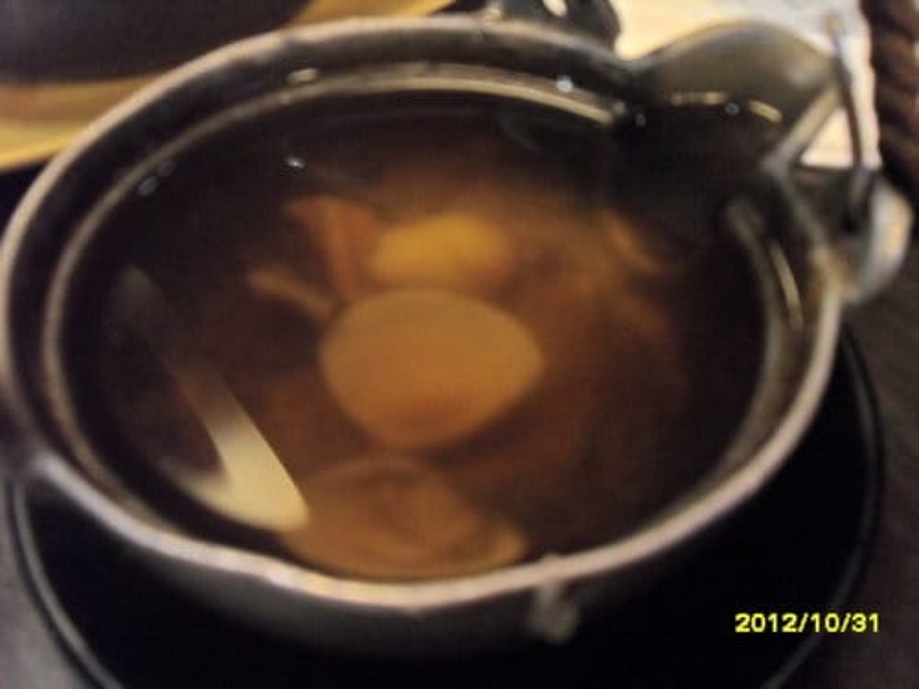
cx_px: 460
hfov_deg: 52.6
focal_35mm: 35
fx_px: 929
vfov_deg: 40.7
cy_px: 344
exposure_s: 1/15
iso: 640
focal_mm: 6.2
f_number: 2.8
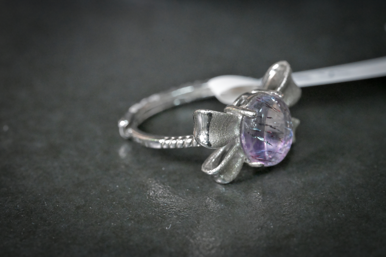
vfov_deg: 13.0
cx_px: 193
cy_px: 128
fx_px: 1126
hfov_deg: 19.5
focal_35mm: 105
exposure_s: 1/125
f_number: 16
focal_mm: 105
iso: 12800
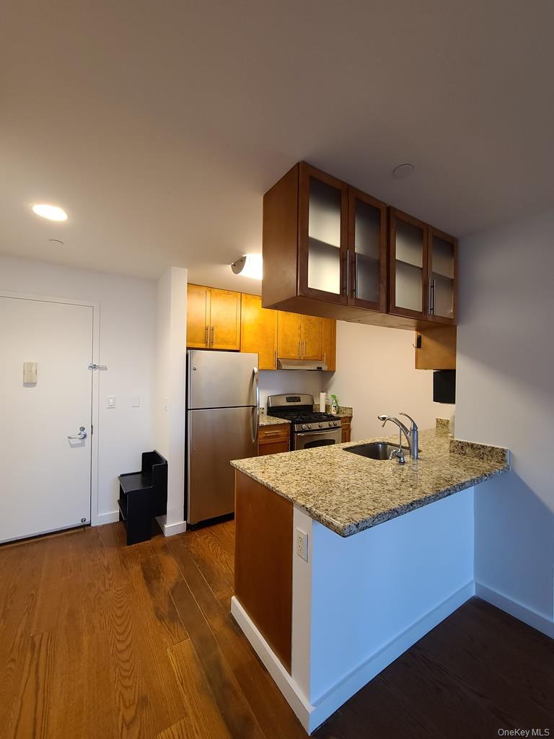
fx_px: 277
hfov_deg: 89.9
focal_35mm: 13
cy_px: 370
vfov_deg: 106.2
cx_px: 277
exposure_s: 1/39
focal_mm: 2.2
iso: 320
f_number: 2.2
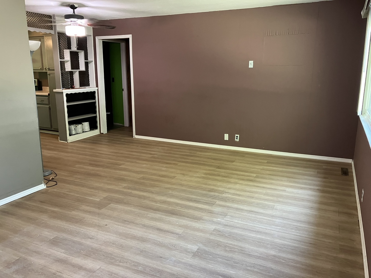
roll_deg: +0.6
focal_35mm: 28
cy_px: 139
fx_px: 300
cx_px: 186
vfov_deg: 49.7
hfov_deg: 63.4
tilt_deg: -12.9
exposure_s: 1/40
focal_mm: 3.99
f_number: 1.8
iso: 400
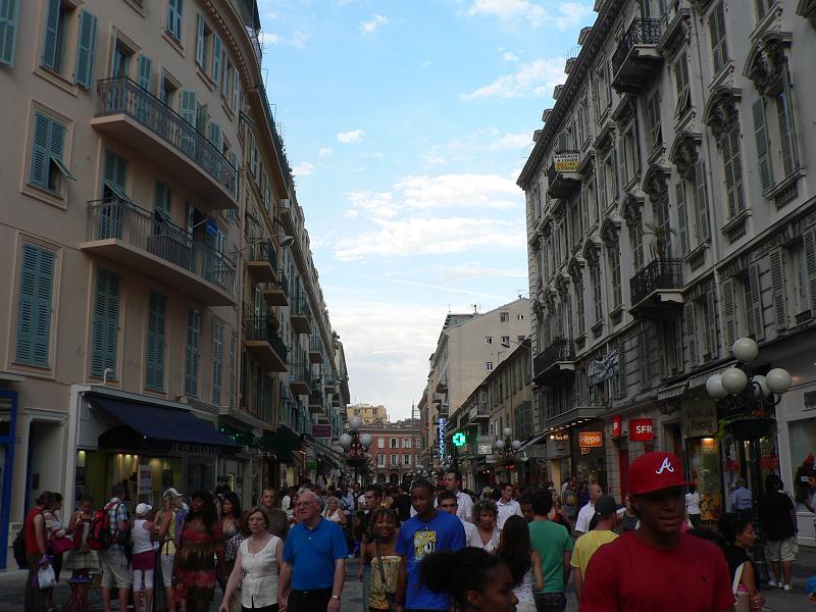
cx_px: 408
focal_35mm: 36
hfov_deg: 51.4
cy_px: 306
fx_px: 849
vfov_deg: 39.7
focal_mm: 6
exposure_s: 1/125
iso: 80
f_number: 4
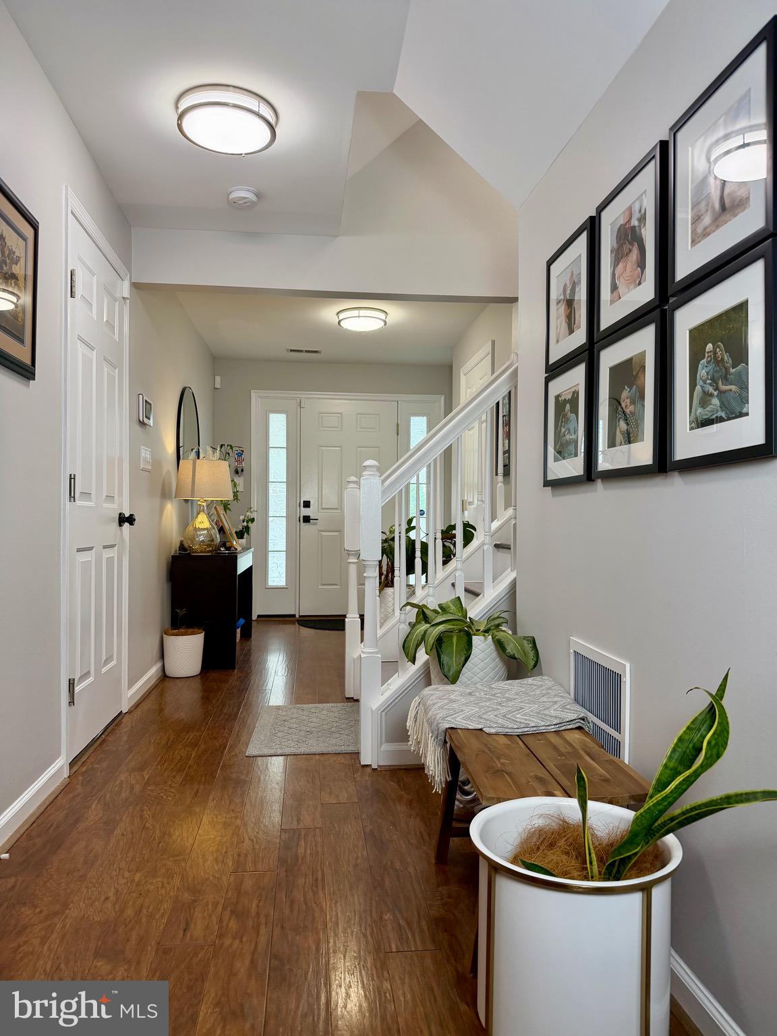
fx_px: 718
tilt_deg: -0.3
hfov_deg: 56.8
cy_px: 518
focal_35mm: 24
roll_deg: -0.4
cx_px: 388
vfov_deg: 71.6
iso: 200
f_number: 1.78
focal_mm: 6.76
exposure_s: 1/176
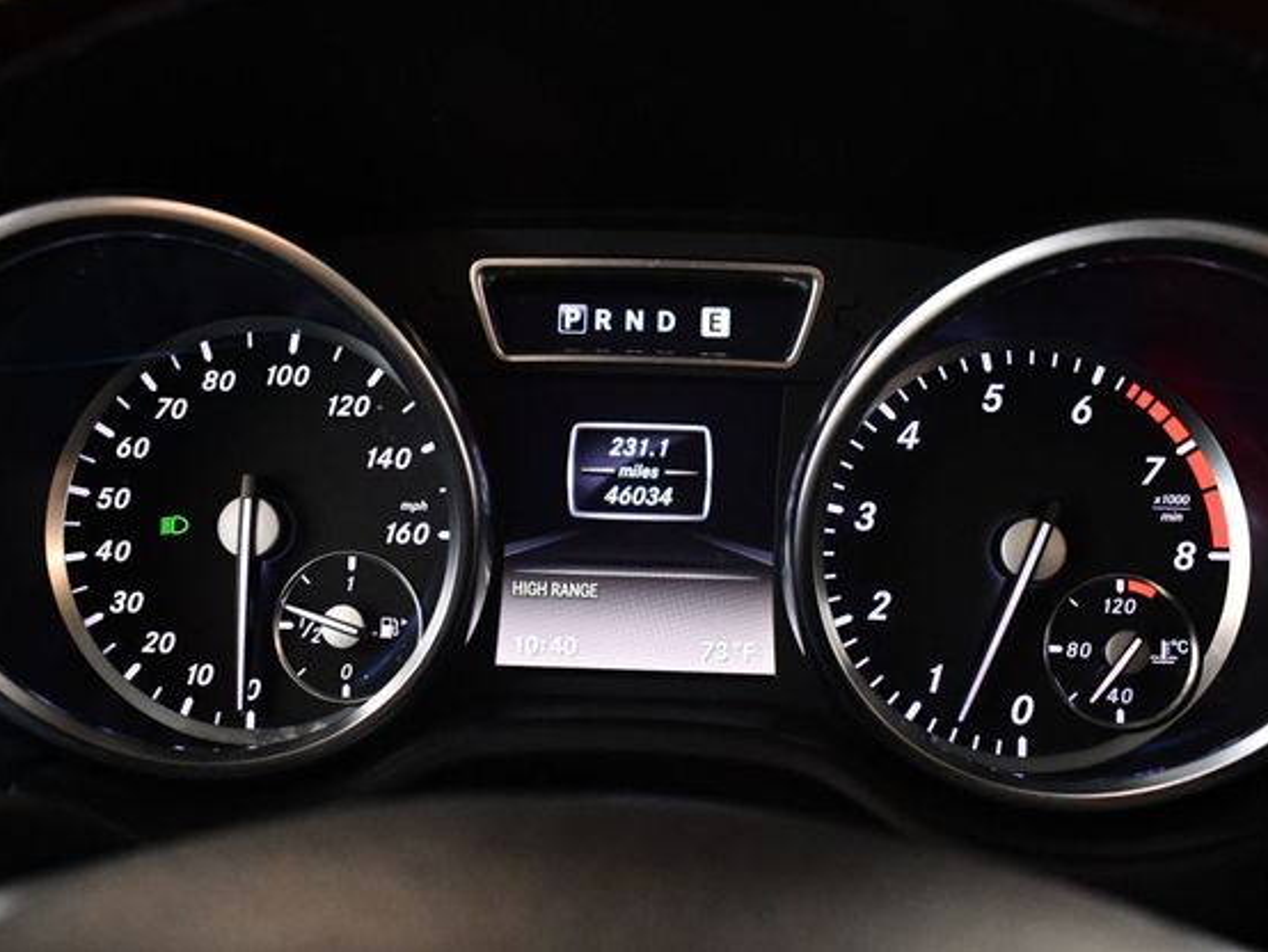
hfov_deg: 46.8
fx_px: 1466
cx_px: 616
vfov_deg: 36.0
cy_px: 465
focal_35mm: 40
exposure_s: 1/60
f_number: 3.5
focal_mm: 18
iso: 3600
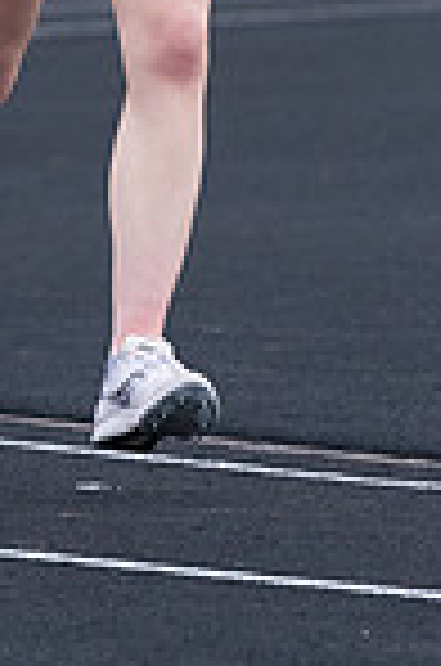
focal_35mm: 752
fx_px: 13882
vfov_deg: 2.7
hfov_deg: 1.8
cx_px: 124
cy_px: -315
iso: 2000
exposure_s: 1/1600
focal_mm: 165
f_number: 5
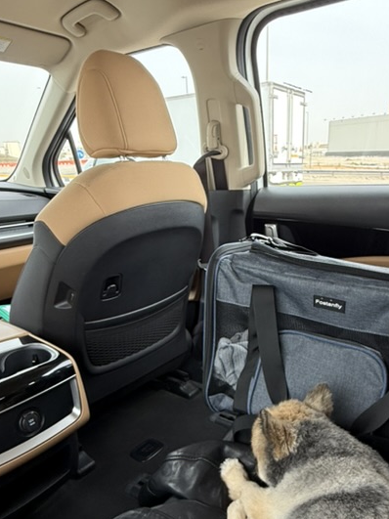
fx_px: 405
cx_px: 236
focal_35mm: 27
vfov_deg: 64.7
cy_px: 312
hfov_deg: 51.0
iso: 64
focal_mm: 2.22
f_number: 2.2
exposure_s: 1/164
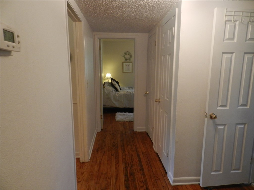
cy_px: 95
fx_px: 169
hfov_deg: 73.9
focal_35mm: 23
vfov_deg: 58.9
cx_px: 127
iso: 400
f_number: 3.4
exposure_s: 1/30
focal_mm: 4
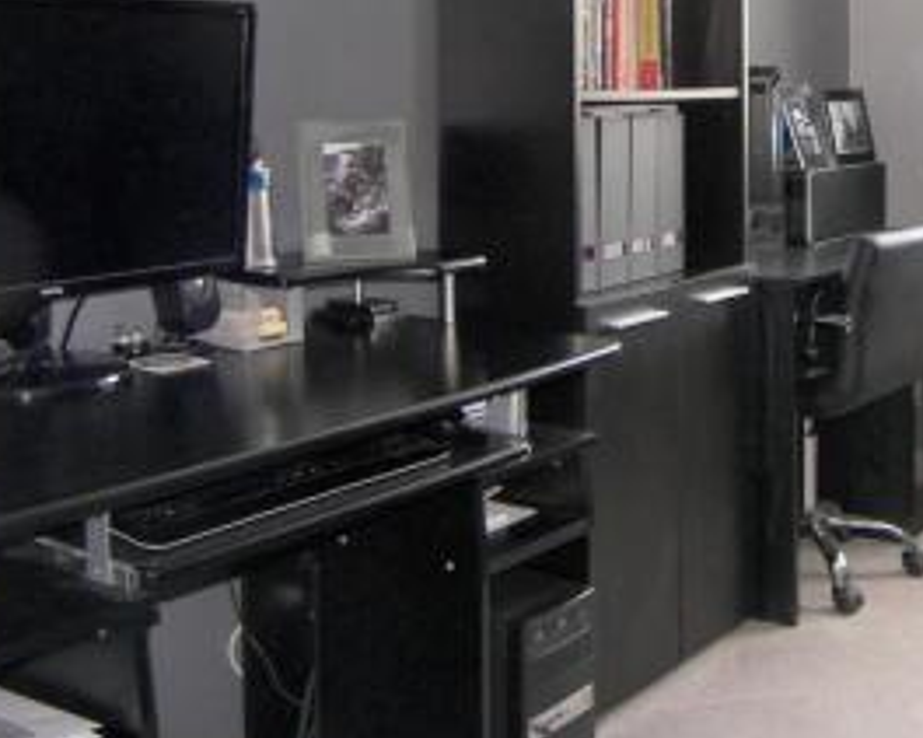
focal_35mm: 56
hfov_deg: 32.9
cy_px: 79
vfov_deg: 26.3
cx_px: 691
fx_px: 1529
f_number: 2.8
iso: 100
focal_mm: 5.4
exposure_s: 1/30
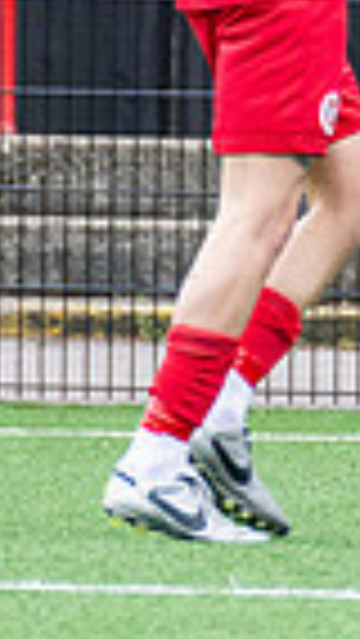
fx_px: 29222
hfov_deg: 0.7
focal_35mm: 1724
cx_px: 1106
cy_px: -210
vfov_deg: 1.3
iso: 800
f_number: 4
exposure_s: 1/500
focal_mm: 200
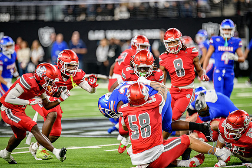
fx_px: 2100
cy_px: 84
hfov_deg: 6.9
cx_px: 126
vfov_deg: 4.6
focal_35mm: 300
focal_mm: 300
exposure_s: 1/400
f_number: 2.8
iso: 1250
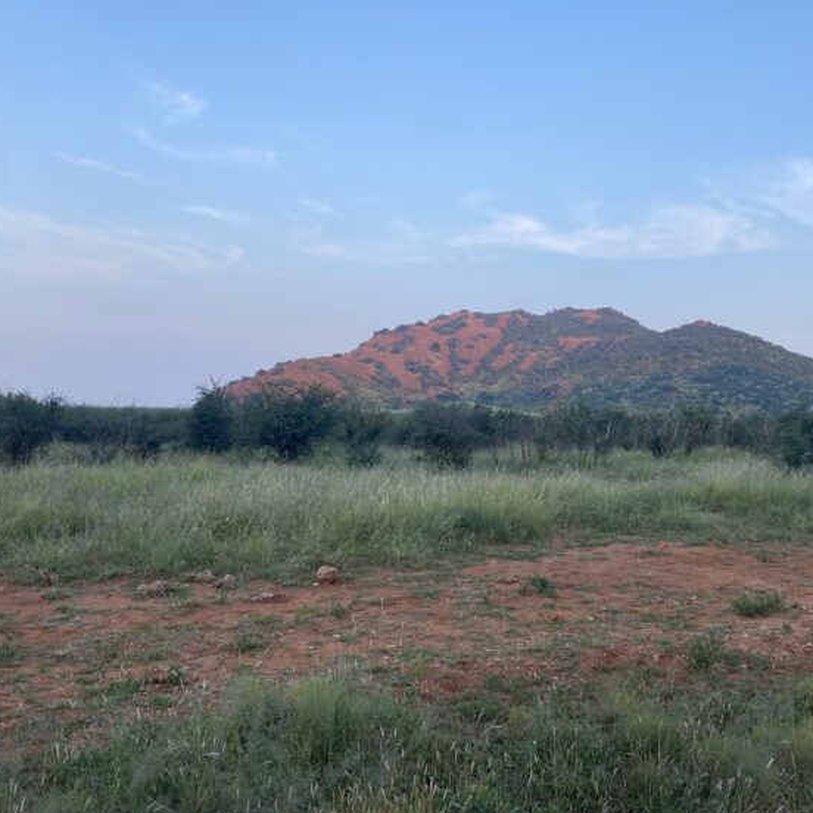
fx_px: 850
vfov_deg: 51.1
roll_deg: -2.8
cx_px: 462
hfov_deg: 50.9
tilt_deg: +1.9
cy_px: 398
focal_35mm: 32
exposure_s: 1/534
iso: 32
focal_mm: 4.25
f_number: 1.8
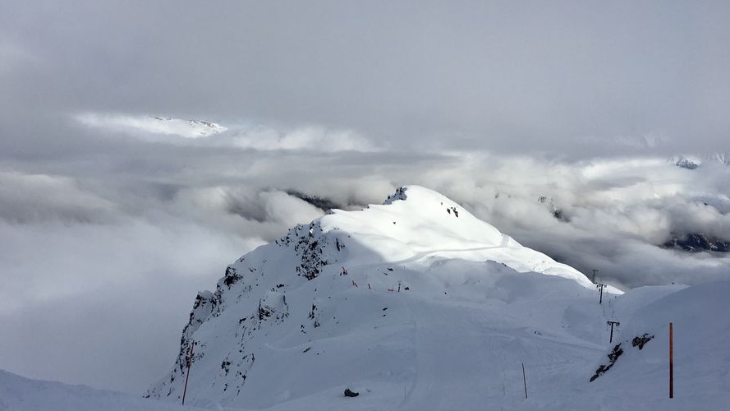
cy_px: 226
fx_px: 619
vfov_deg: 36.6
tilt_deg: -6.3
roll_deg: -3.2
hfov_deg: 61.0
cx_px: 361
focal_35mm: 32
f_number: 2.2
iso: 25
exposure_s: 1/4049
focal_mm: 4.15
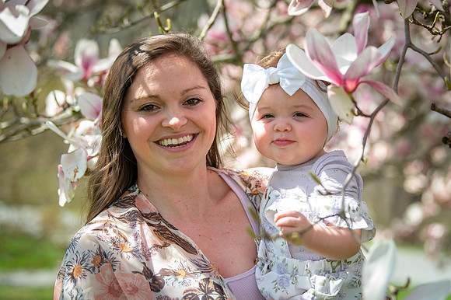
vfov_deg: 14.9
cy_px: 150
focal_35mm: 92
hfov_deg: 22.2
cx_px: 274
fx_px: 1147
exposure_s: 1/500
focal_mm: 72
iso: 50
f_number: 2.8
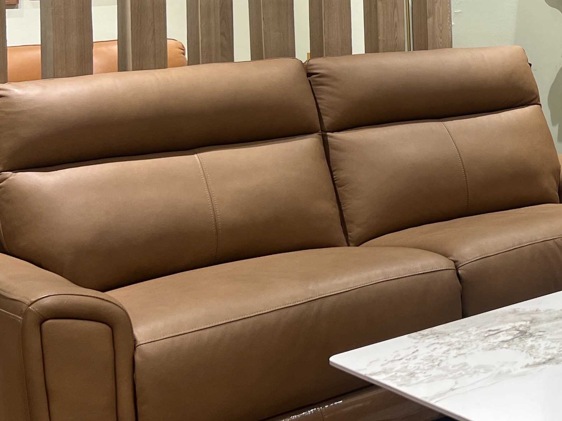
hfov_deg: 26.3
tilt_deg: -0.4
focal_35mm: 67
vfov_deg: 21.2
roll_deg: +1.8
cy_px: 11
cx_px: 649
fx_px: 1088
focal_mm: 5.7
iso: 64
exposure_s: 1/100
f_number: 1.5
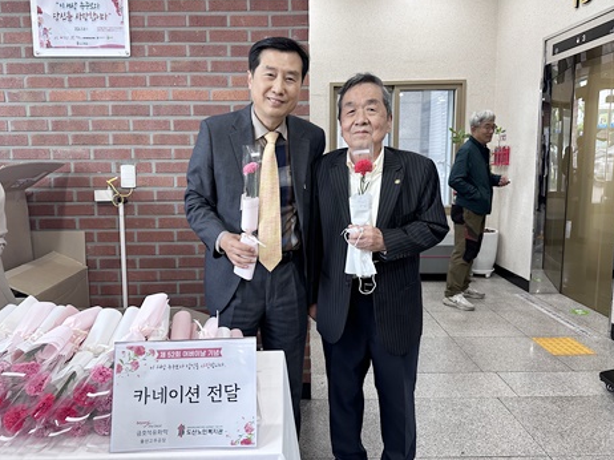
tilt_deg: -7.1
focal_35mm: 26
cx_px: 291
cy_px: 212
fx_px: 461
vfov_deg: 53.0
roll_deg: +0.1
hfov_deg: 67.3
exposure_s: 1/120
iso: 200
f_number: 1.78
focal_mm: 6.86
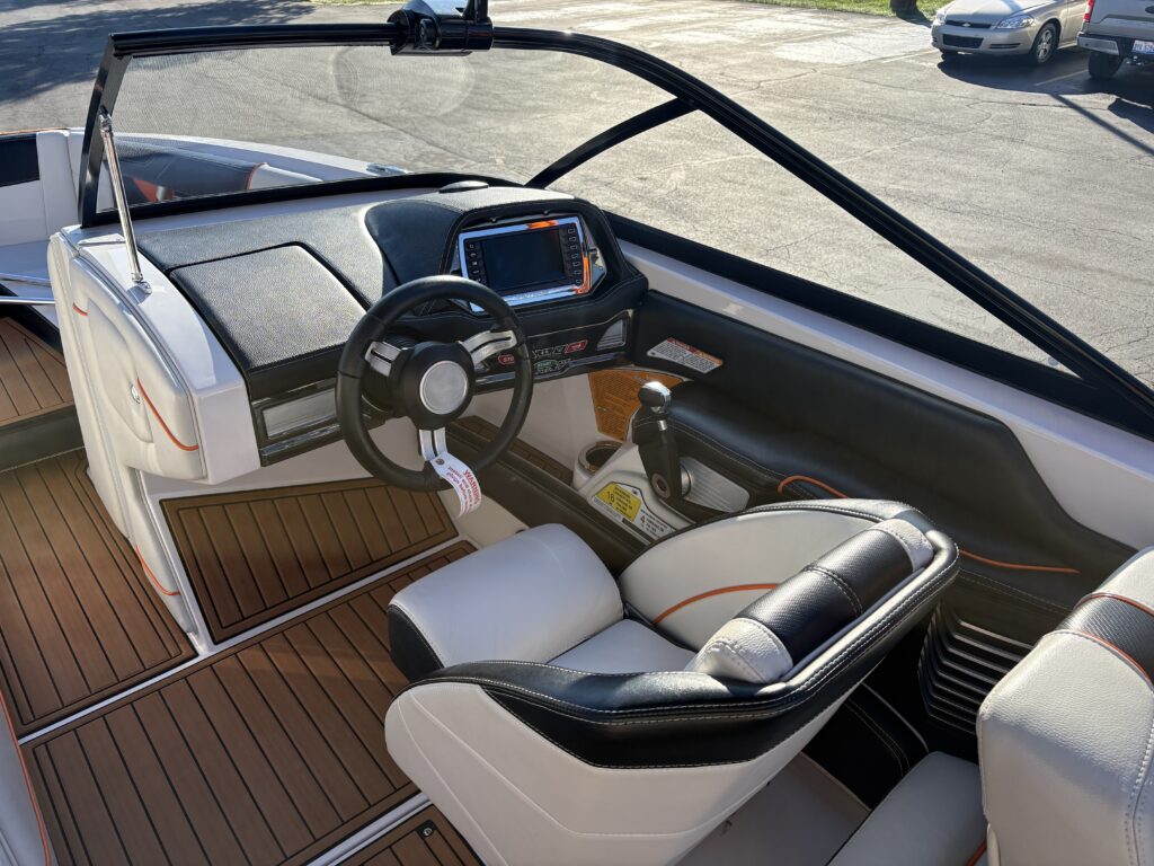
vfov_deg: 53.1
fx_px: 867
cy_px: 433
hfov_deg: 67.3
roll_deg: -0.4
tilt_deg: -29.9
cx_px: 577
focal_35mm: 26
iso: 50
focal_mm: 5.96
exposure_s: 1/1751
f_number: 1.6
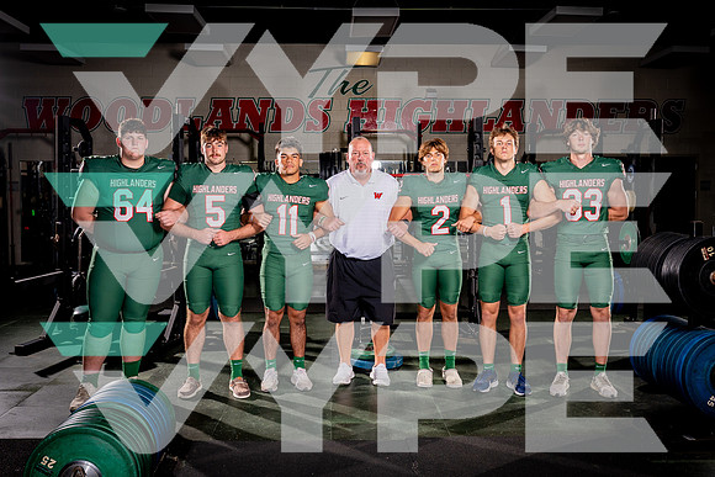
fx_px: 720
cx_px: 350
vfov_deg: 36.6
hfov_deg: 52.8
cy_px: 219
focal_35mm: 36
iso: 200
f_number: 5.6
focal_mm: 27
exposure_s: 1/250
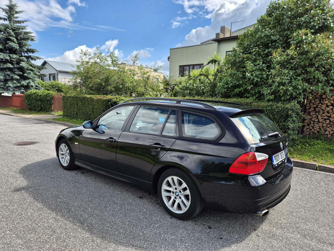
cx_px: 167
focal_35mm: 23
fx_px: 222
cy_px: 126
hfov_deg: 73.9
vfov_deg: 58.9
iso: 25
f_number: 1.8
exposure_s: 1/936
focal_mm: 5.4
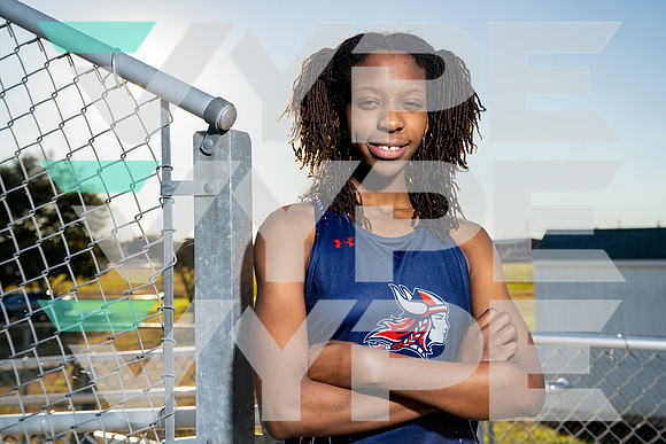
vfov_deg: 31.2
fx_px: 796
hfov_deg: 45.4
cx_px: 333
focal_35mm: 43
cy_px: 222
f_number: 5.6
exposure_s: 1/250
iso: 100
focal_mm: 43
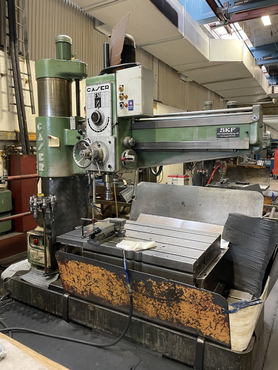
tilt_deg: -6.8
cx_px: 139
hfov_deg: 53.1
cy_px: 185
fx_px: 278
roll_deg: -1.0
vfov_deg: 67.3
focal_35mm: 26
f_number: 1.6
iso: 400
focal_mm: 4.2
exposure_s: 1/50
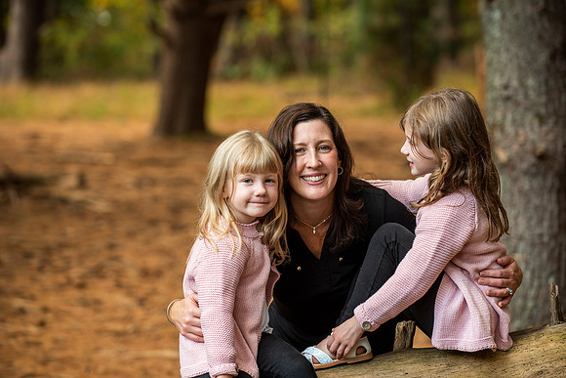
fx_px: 2123
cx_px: 283
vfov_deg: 10.2
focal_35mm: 135
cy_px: 189
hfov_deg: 15.2
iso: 250
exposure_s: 1/125
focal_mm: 135
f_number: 4
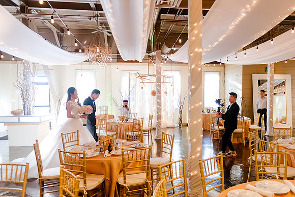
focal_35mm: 27
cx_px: 167
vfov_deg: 47.6
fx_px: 223
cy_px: 105
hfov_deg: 66.7
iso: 2000
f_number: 2.8
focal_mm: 24
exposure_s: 1/160
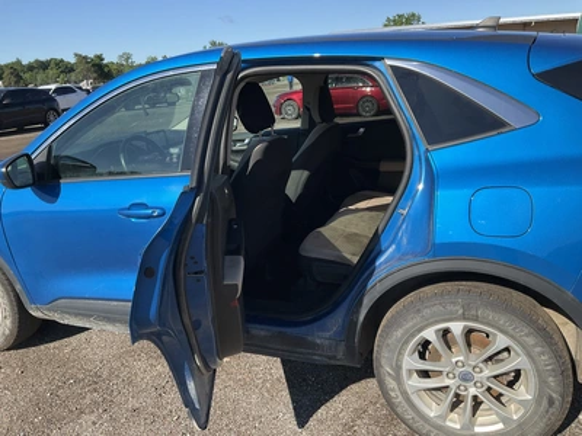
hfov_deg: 61.7
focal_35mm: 29
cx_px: 291
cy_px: 218
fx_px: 488
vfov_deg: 48.2
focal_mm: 3
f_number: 1.8
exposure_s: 1/978
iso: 25
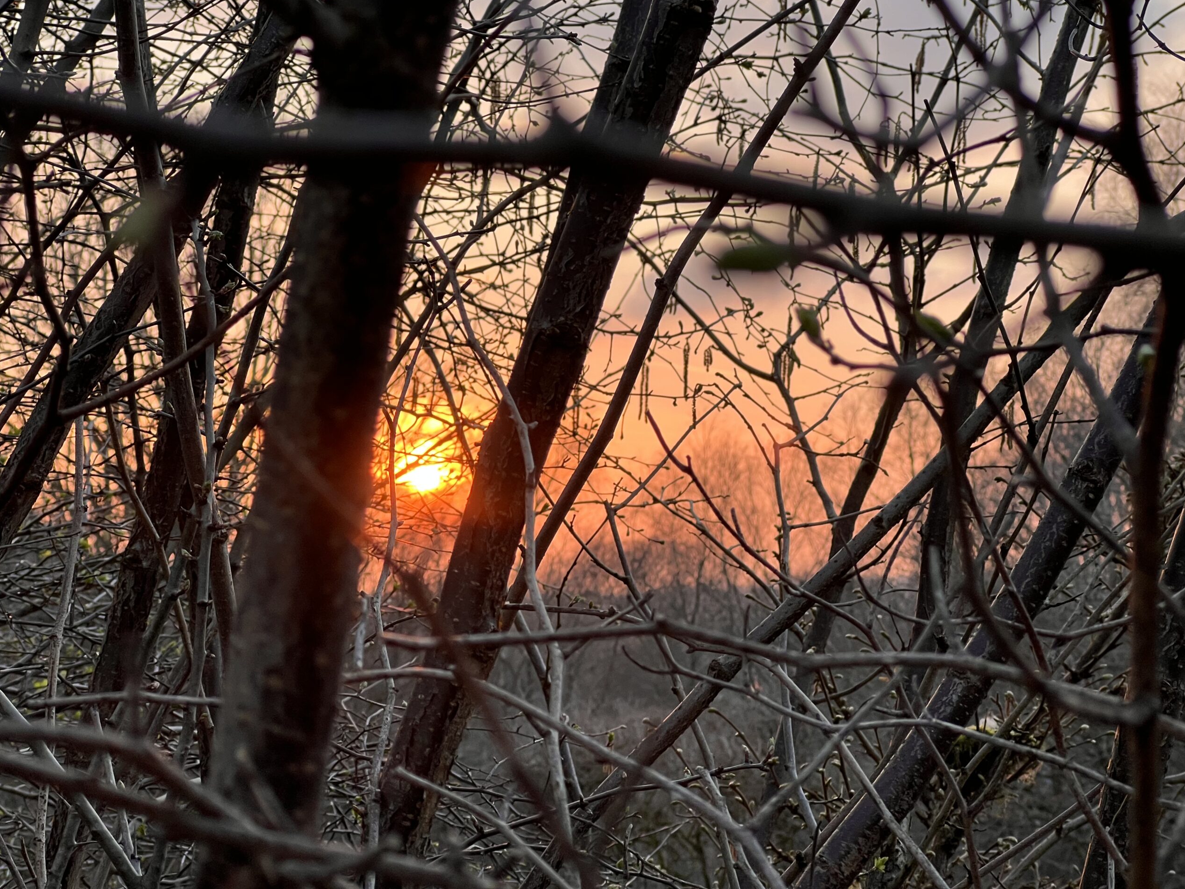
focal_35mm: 78
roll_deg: -0.3
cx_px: 592
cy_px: 439
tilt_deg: +4.0
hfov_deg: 25.0
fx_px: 2670
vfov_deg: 18.9
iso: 50
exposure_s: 1/99
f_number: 2.8
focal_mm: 9
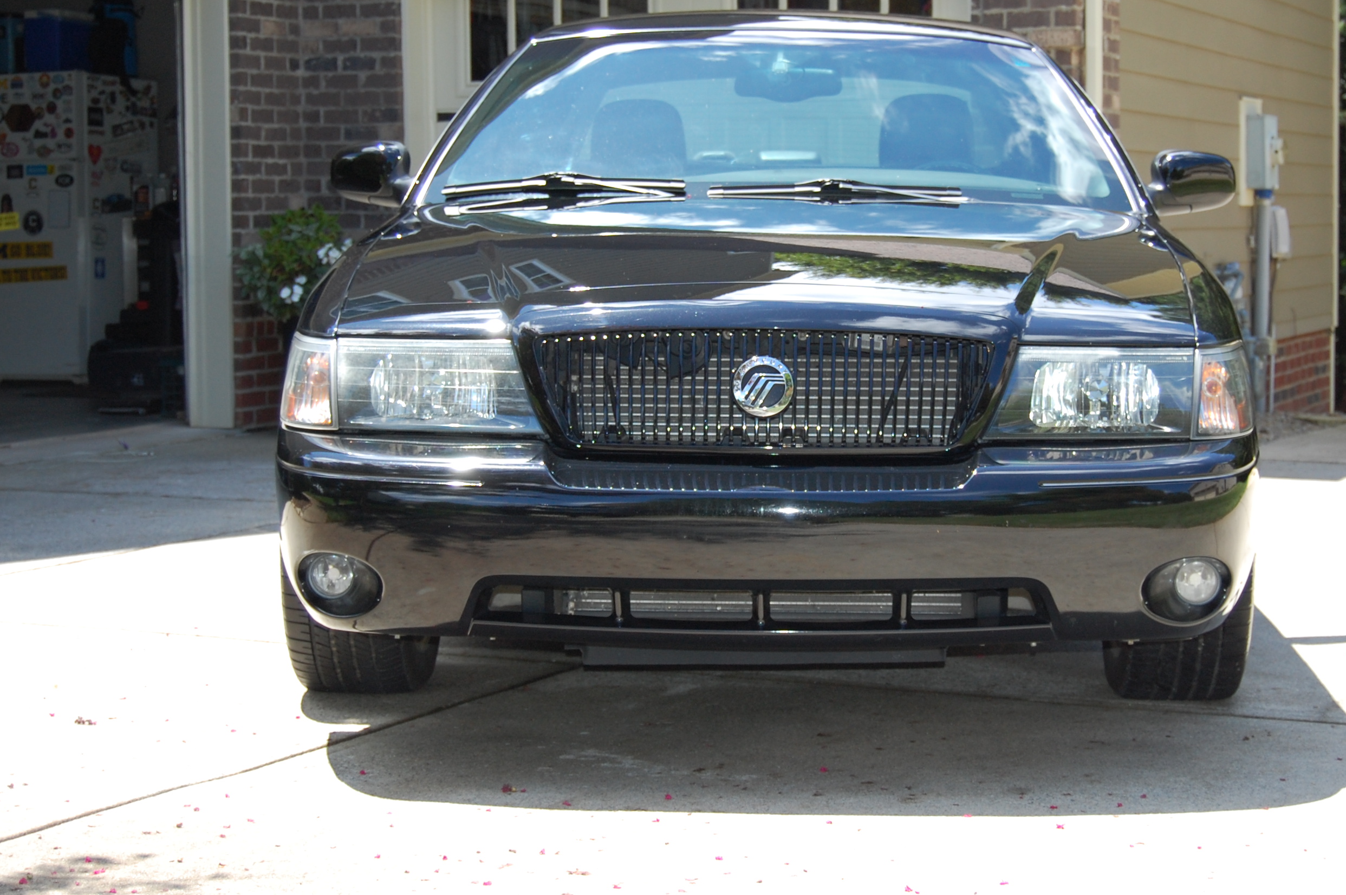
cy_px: 366
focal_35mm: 69
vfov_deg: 19.7
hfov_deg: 29.2
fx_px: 2577
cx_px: 780
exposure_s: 1/500
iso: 400
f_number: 5.6
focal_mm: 38
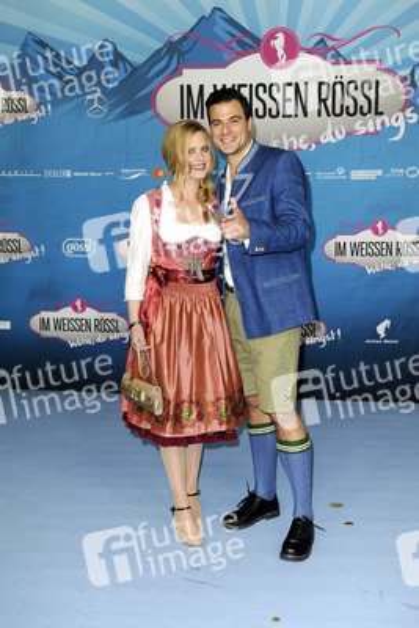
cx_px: 210
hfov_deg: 27.0
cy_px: 314
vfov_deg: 39.6
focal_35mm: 50
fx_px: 872
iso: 1000
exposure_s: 1/200
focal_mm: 50
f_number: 5
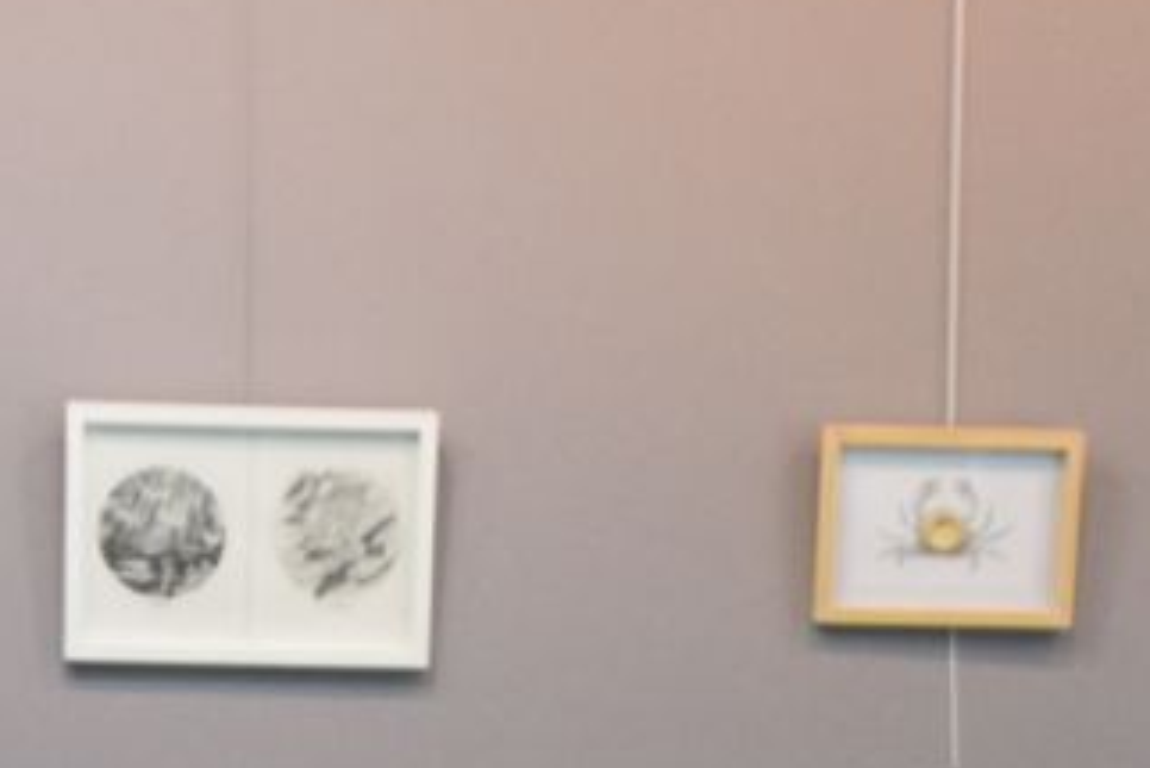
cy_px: 2013
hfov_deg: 12.7
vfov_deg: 7.8
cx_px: 446
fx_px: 5145
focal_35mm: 161
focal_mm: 18
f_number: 5
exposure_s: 1/100
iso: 1600
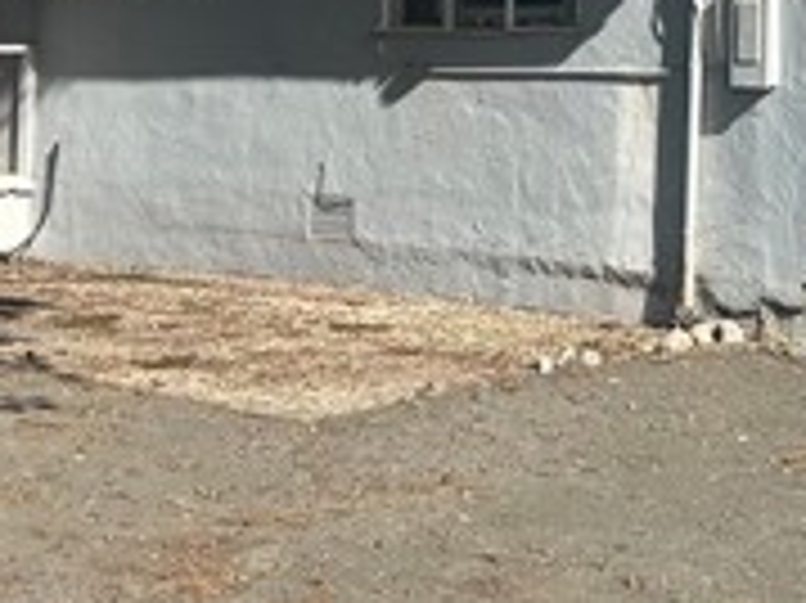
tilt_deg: +3.4
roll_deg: -0.9
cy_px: -68
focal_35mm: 93
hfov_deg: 21.0
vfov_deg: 15.4
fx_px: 2164
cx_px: 549
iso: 50
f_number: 1.5
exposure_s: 1/4115
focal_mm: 5.7
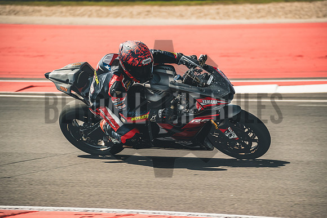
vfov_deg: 4.8
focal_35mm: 285
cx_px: 164
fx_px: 2589
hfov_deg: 7.2
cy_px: 109
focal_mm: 189.7
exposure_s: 1/1600
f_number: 5
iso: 500
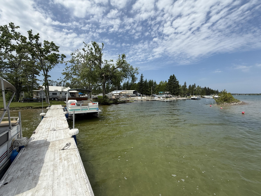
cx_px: 130
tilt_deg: -1.7
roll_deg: -0.1
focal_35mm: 14
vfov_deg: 85.7
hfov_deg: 102.1
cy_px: 98
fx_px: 106
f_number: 2.2
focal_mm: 2.22
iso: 50
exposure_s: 1/2237
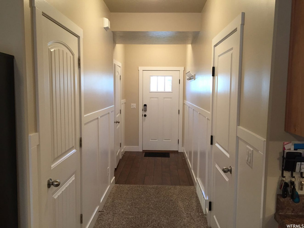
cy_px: 114
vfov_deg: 48.2
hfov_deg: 61.7
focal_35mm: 29
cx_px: 152
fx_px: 255
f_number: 2.2
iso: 100
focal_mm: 4.15
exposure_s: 1/30
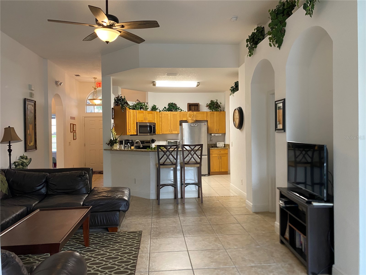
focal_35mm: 26
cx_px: 183
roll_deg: +0.6
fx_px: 275
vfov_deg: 53.1
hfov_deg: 67.3
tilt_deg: -0.6
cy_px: 138
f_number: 1.8
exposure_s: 1/60
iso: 200
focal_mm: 4.25
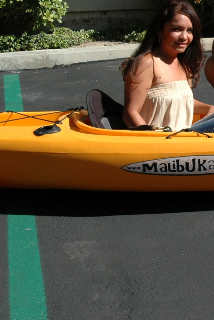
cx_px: 205
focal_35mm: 90
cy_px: 74
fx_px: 804
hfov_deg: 14.9
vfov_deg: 22.3
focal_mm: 25
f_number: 9
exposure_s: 1/320
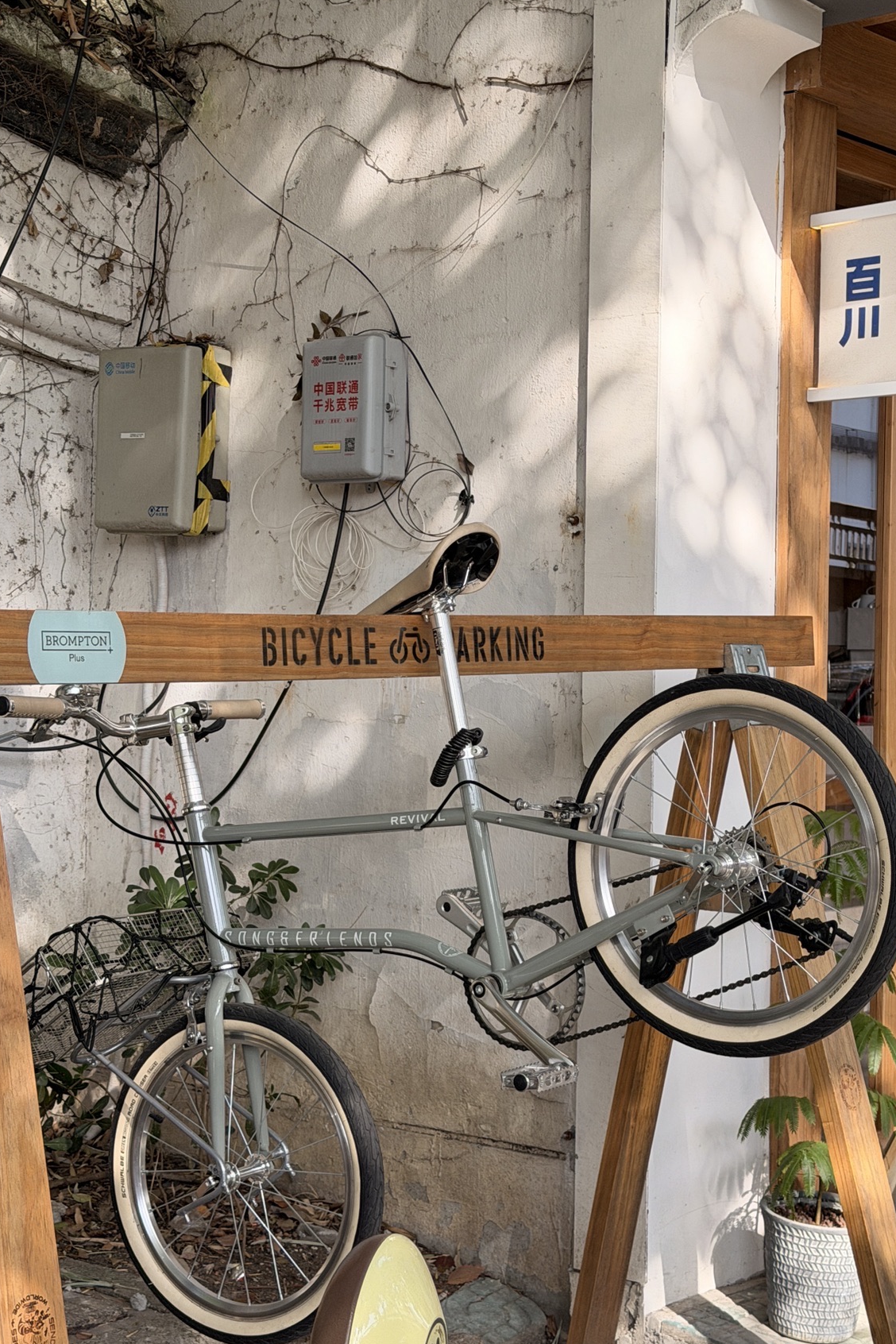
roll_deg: -1.0
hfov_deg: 22.9
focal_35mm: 59
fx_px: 2202
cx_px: 585
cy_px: 673
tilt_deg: -0.4
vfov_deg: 33.9
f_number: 1.78
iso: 100
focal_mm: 6.76
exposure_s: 1/786
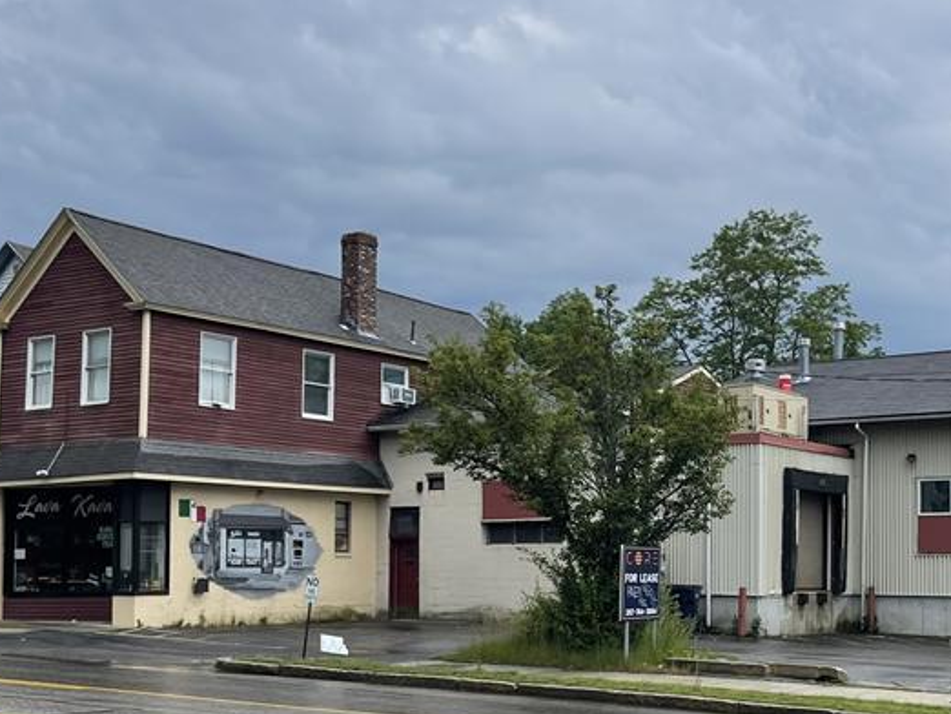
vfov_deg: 29.3
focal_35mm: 49
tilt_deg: +0.9
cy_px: 519
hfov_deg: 37.8
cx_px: 731
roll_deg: +0.0
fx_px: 1347
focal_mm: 5.1
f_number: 1.6
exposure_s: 1/2165
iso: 32
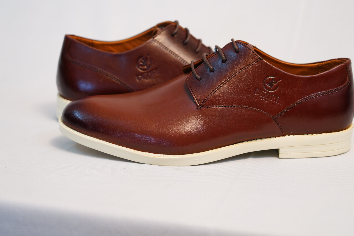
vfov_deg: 12.2
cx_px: 192
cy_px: 99
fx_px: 1102
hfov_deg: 18.3
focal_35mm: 112
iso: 640
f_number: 5
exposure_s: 1/125
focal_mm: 96
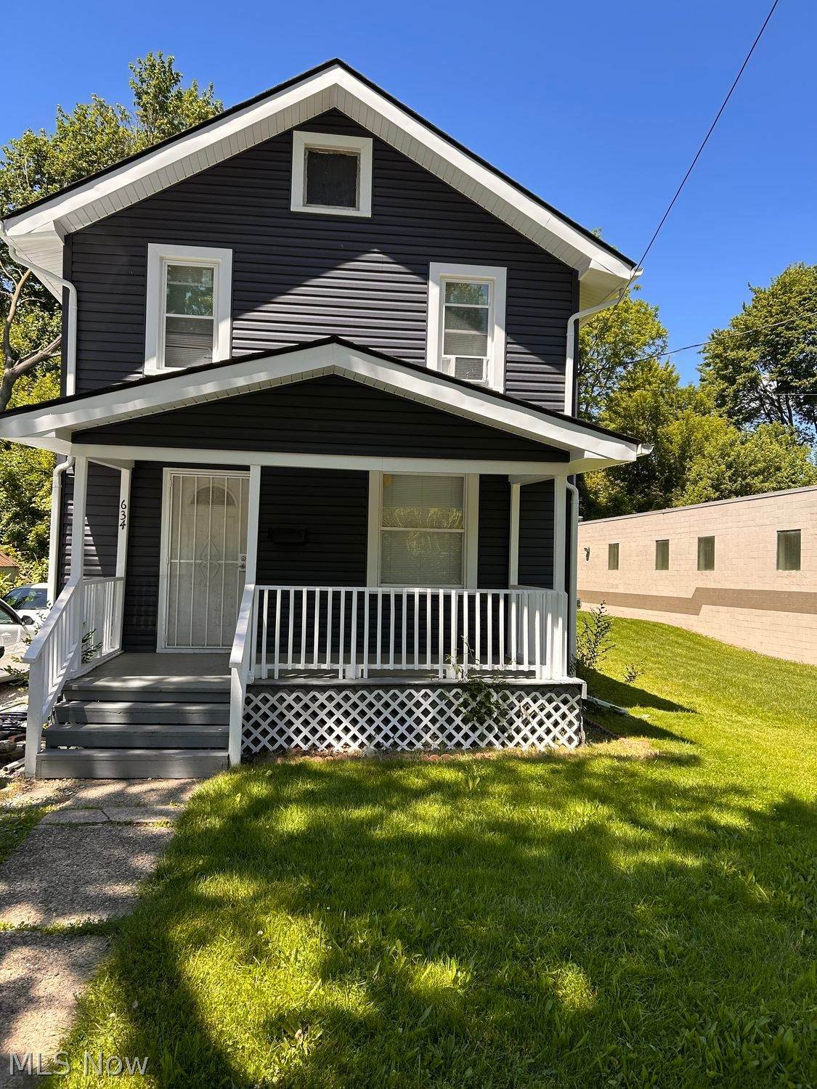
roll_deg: -1.9
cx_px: 408
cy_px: 544
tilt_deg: +1.6
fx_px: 818
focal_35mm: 26
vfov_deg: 67.3
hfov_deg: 53.1
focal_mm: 5.7
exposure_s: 1/1295
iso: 50
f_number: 1.5
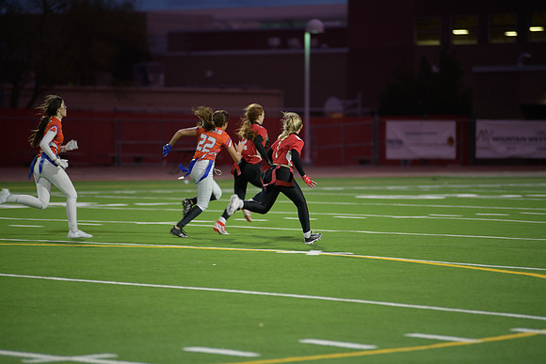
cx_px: 273
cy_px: 182
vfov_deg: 6.9
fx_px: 3034
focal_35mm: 200
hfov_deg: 10.3
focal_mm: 200
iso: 800
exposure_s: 1/200
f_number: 2.8
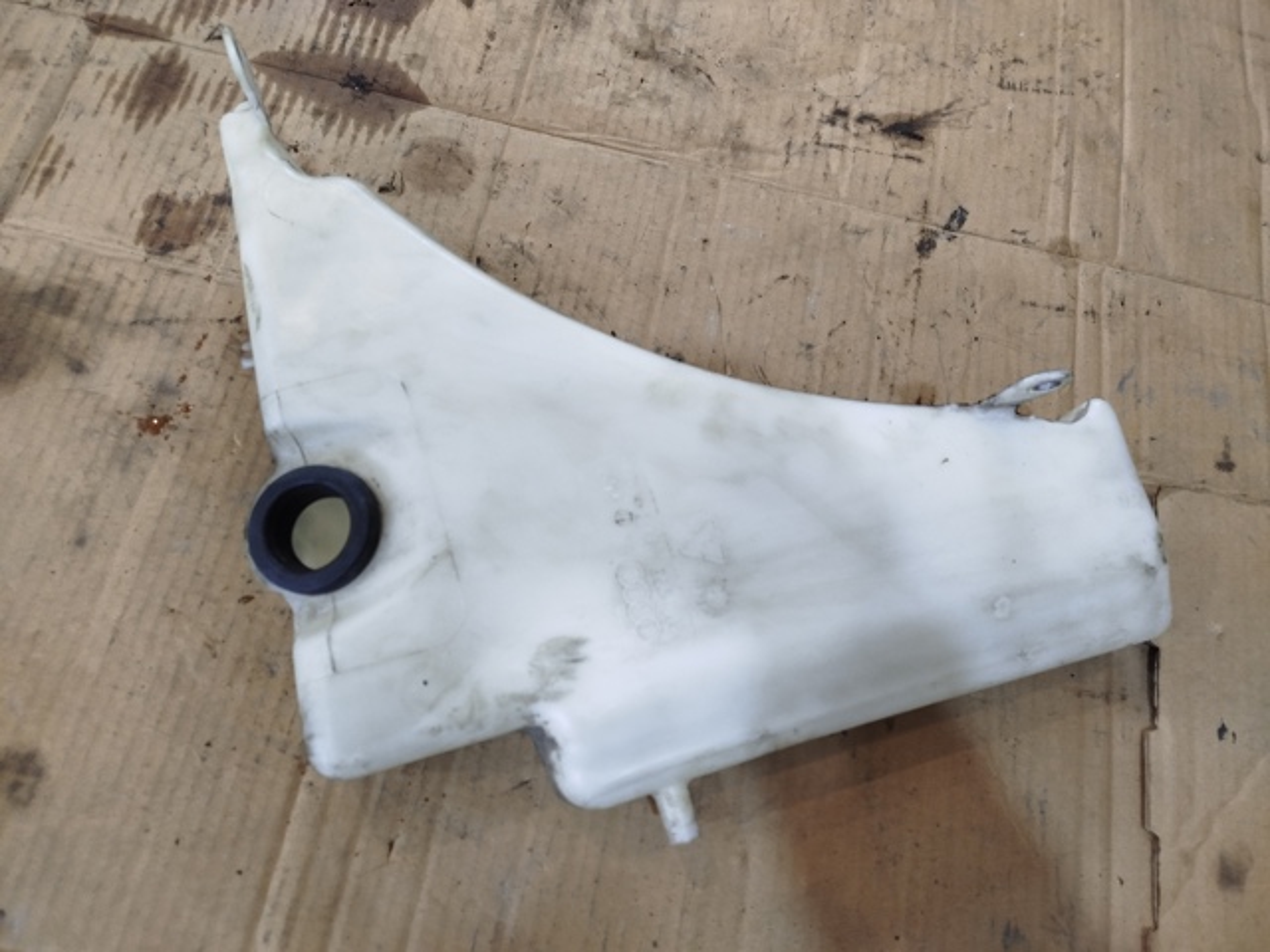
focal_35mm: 24
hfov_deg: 71.6
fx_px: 881
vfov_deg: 56.8
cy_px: 476
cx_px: 635
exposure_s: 1/33
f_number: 1.7
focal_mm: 5.31
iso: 320
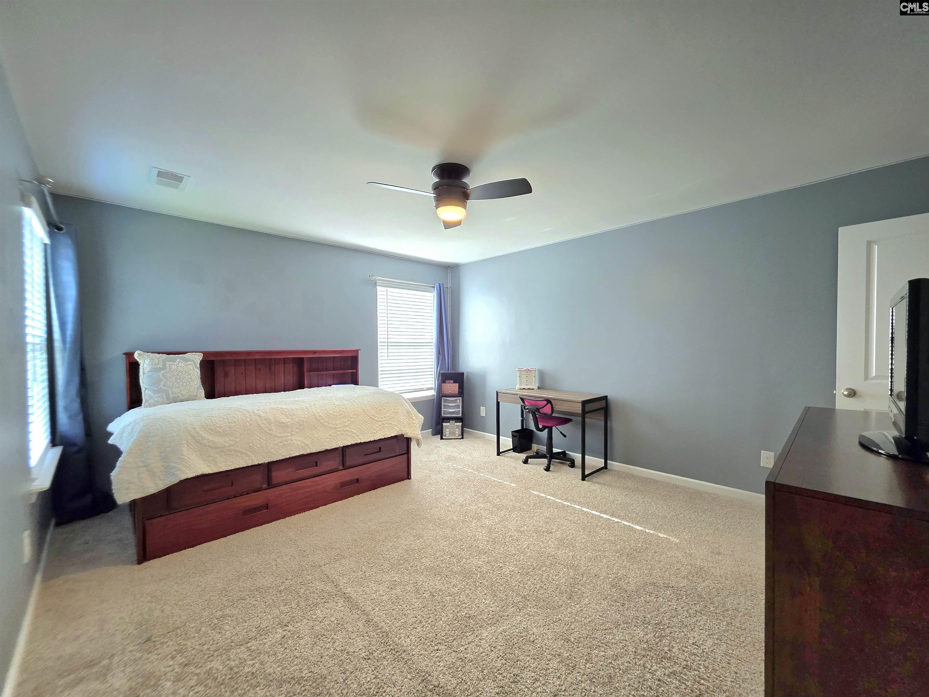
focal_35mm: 13
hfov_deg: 106.2
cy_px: 348
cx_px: 464
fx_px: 349
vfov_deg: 89.9
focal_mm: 2.2
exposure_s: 1/120
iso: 250
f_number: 1.9
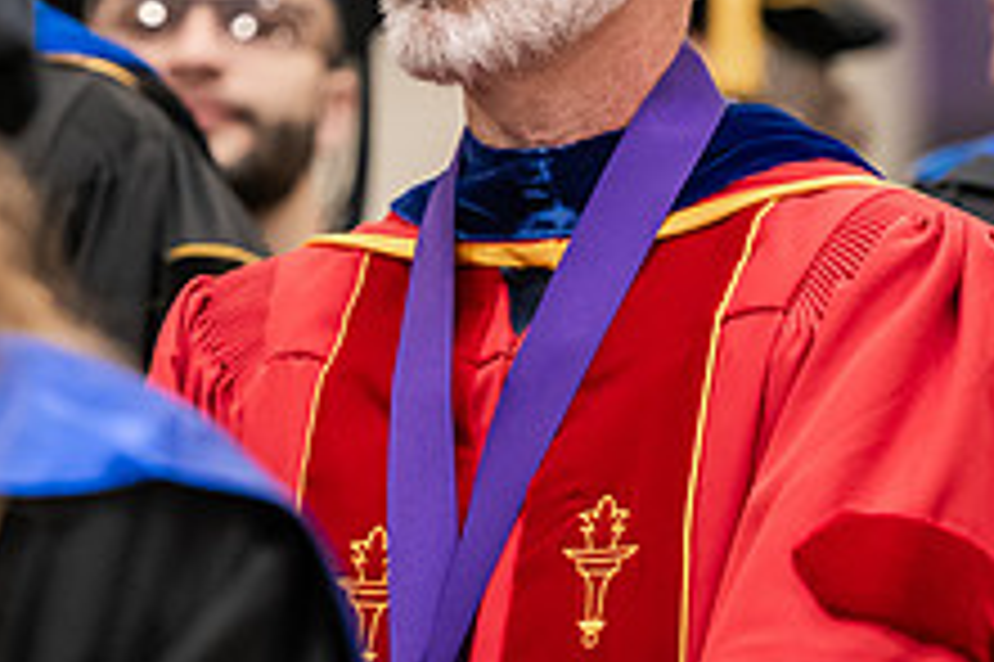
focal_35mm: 447
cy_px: -52
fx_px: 12333
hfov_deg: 4.6
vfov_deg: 3.1
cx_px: 540
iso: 2500
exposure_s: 1/200
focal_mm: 170
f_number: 3.2
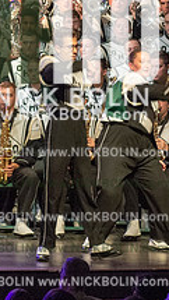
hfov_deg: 2.9
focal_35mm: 423
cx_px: 60
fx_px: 3369
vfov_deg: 5.1
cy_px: 54
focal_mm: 150
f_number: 7.1
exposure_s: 1/200
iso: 8000
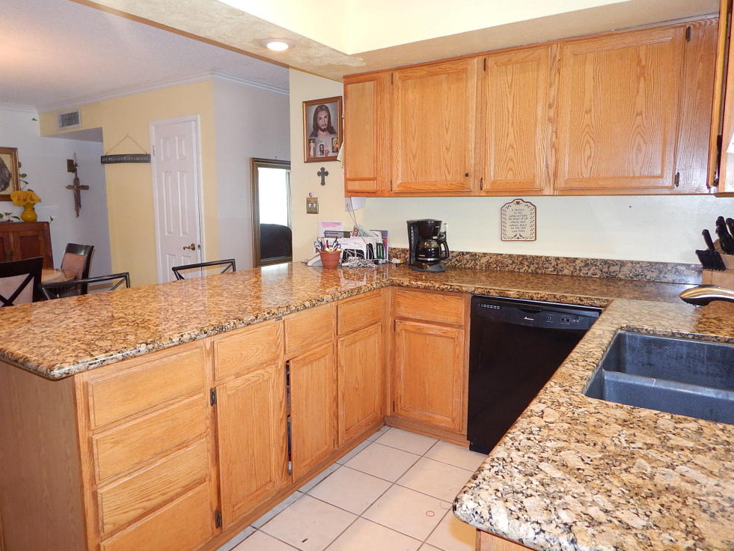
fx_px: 509
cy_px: 271
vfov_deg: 56.8
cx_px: 352
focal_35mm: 24
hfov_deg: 71.6
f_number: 3
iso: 200
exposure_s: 1/30
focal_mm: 4
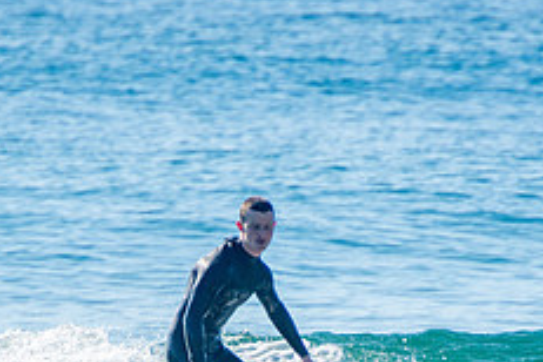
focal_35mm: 1507
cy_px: 441
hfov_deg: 1.4
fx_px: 22729
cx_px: 256
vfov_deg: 0.9
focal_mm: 400
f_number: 5.6
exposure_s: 1/1250
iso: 220
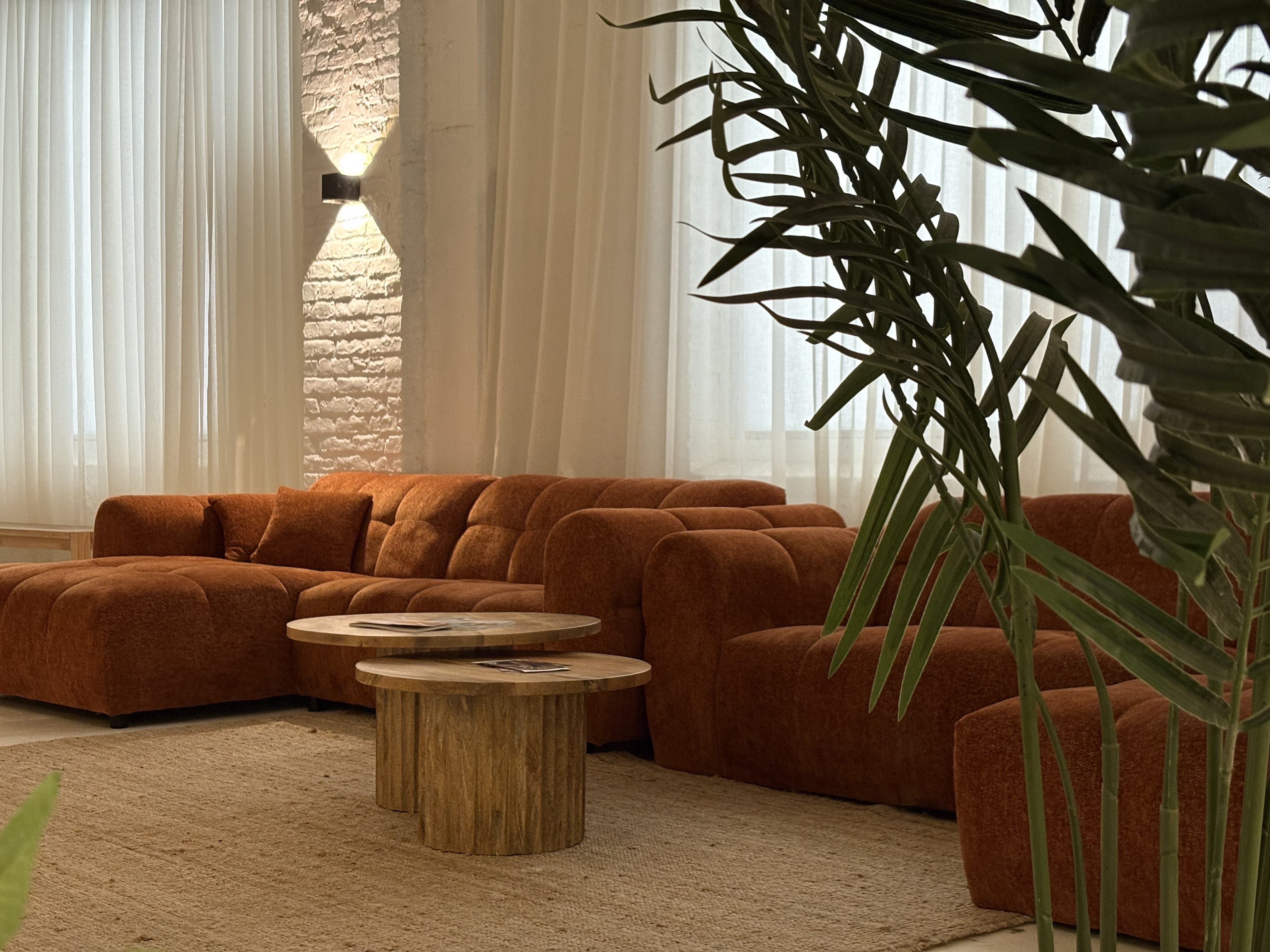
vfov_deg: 28.0
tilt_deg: -0.7
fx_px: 1908
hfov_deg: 36.8
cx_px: 635
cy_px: 476
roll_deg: +0.7
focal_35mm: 52
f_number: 1.6
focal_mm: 5.96
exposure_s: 1/33
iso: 250
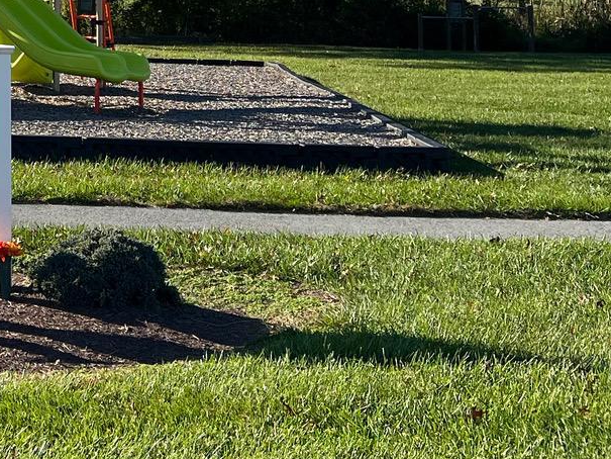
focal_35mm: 88
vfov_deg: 15.7
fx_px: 1554
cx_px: -140
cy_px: -180
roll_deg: -1.4
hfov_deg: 20.6
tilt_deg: +5.5
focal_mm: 5.7
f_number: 1.5
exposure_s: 1/4115
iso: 50
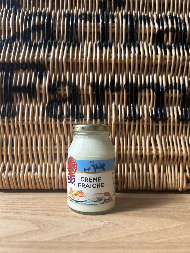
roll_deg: +0.1
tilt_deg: -1.3
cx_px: 95
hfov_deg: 53.1
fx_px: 190
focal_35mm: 26
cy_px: 126
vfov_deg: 67.3
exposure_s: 1/464
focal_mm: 5.7
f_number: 1.5
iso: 50
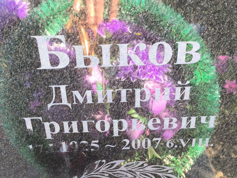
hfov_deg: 38.2
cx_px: 118
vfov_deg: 29.1
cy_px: 89
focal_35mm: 50
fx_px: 342
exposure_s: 1/60
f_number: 1.7
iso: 200
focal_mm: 4.71
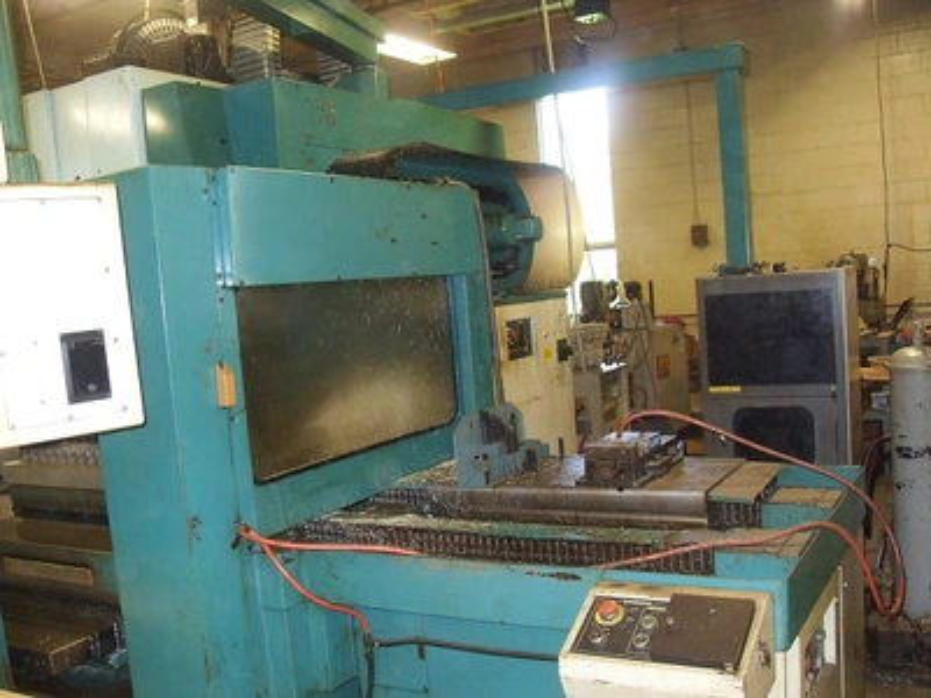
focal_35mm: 34
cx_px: 466
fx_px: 914
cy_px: 349
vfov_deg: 41.8
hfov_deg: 54.0
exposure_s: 1/45
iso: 240
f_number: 2.8
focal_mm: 6.3
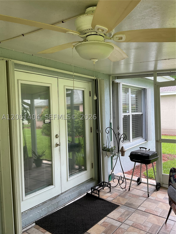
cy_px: 117
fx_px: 197
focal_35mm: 29
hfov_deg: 48.2
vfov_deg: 61.7
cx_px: 88
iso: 32
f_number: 1.8
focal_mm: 3
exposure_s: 1/120
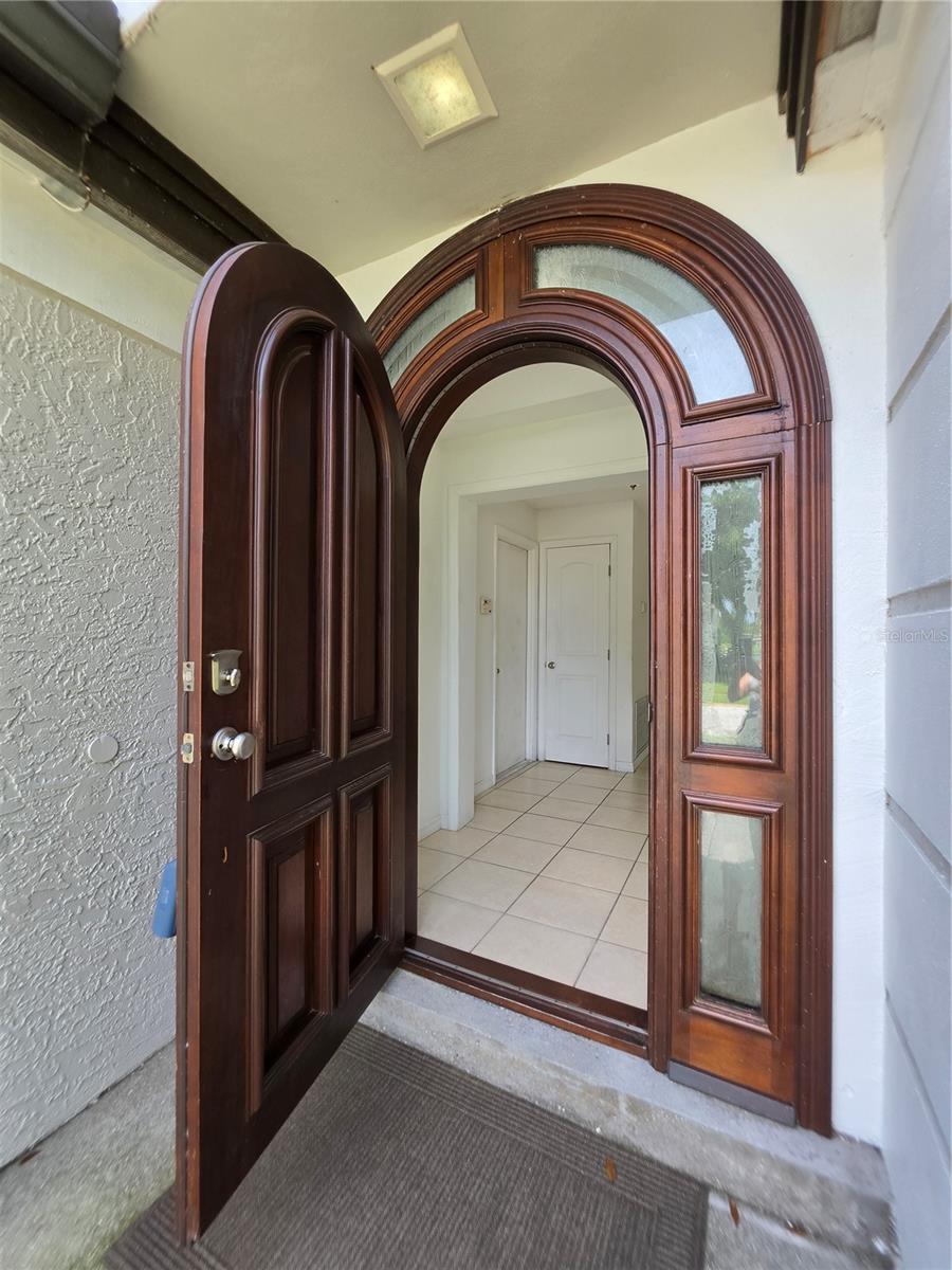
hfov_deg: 89.9
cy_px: 635
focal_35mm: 13
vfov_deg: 106.2
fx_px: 477
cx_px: 476
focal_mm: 2.2
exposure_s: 1/120
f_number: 1.9
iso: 16
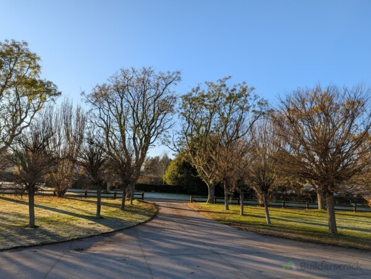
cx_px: 186
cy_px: 140
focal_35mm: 24
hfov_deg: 71.6
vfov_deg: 56.8
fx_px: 257
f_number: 1.7
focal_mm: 4.53
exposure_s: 1/641
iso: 26
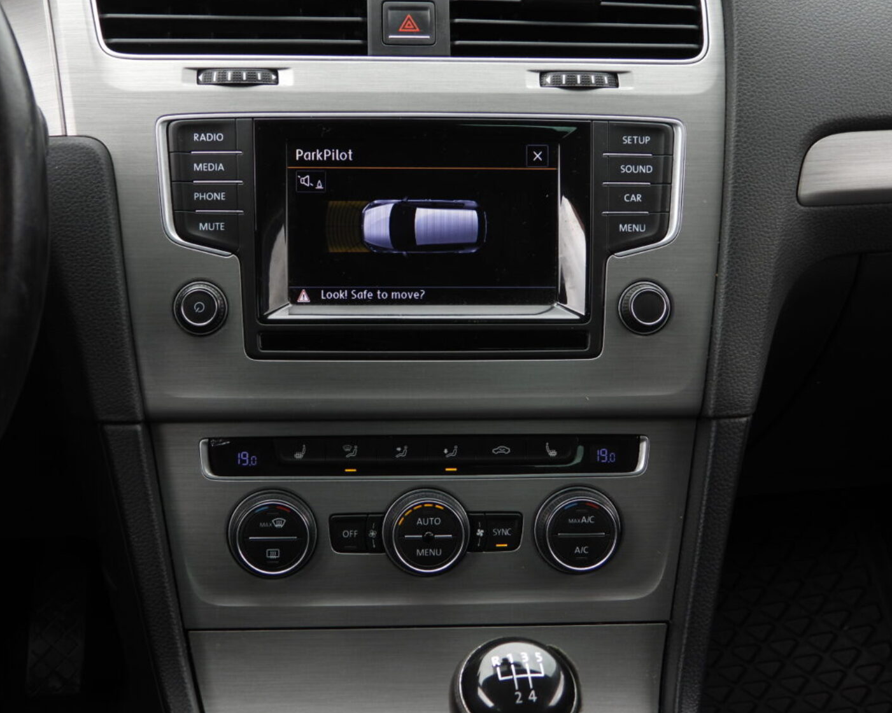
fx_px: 1768
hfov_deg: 28.3
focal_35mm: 67
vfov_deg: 22.8
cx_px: 413
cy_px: 354
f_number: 3.5
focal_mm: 10.7
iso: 100
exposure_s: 1/100
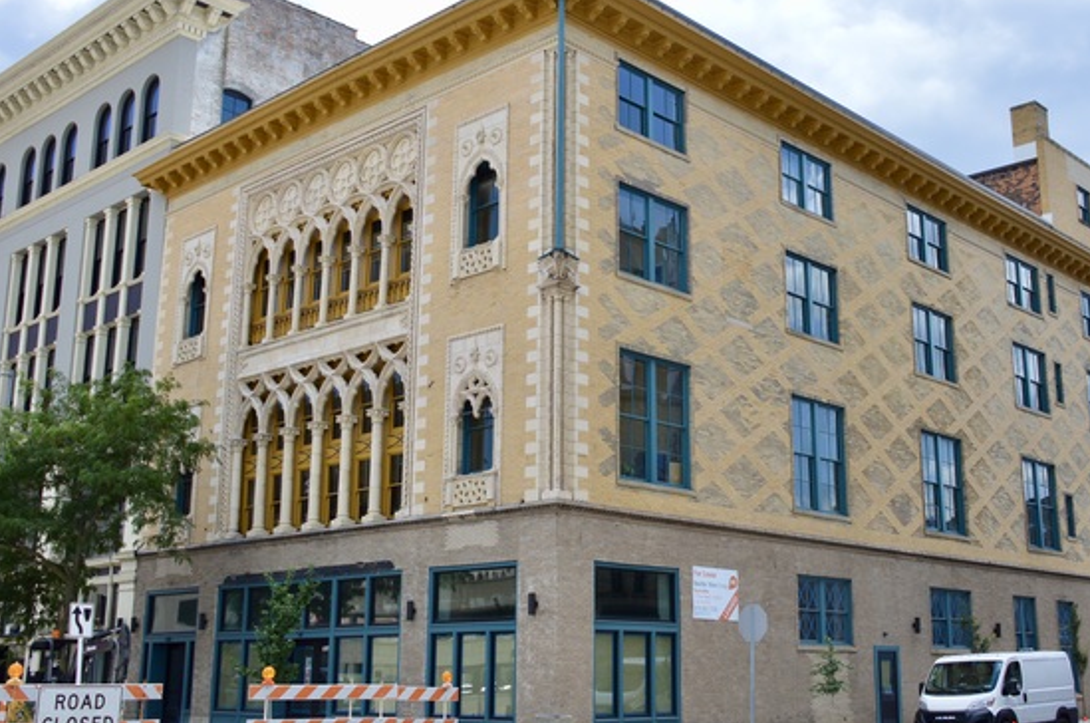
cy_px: 353
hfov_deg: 46.3
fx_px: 1269
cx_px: 631
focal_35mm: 42
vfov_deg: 31.8
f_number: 7.1
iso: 100
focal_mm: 24
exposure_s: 1/200
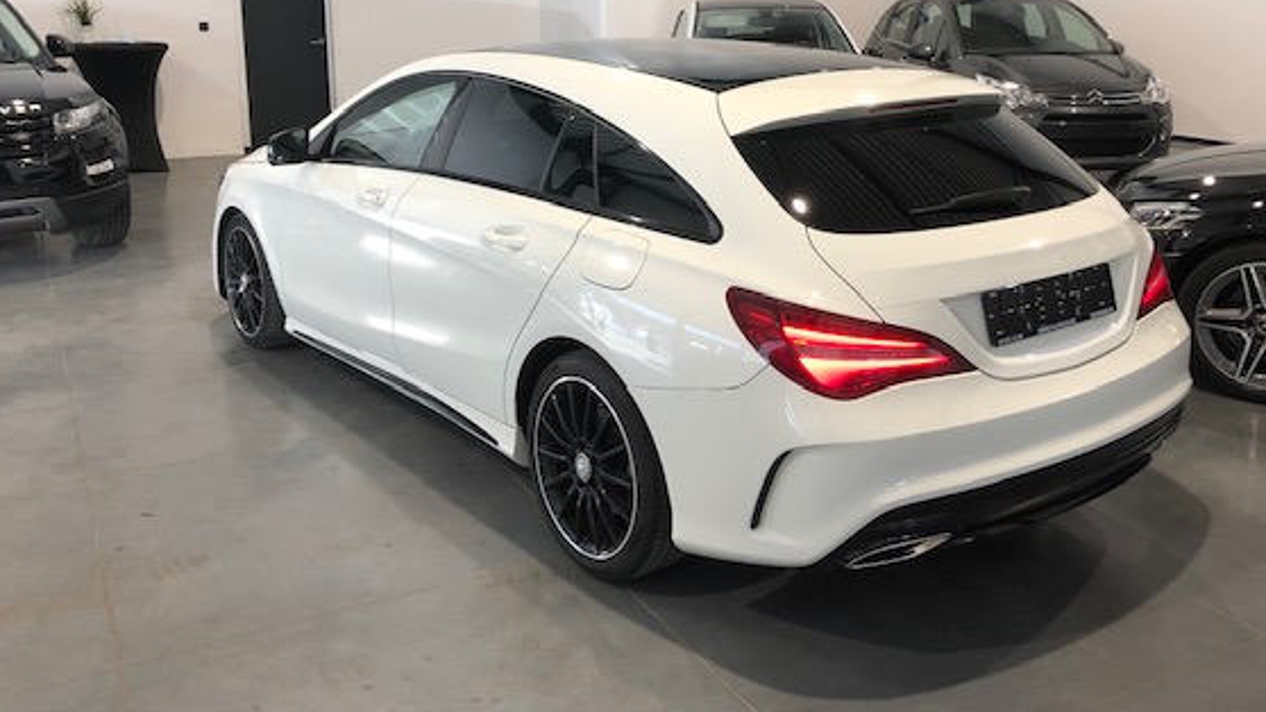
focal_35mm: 35
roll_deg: +0.5
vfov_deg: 33.2
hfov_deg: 56.6
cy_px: 204
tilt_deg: -11.2
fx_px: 1175
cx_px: 667
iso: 32
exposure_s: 1/33
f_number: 1.8
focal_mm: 3.99
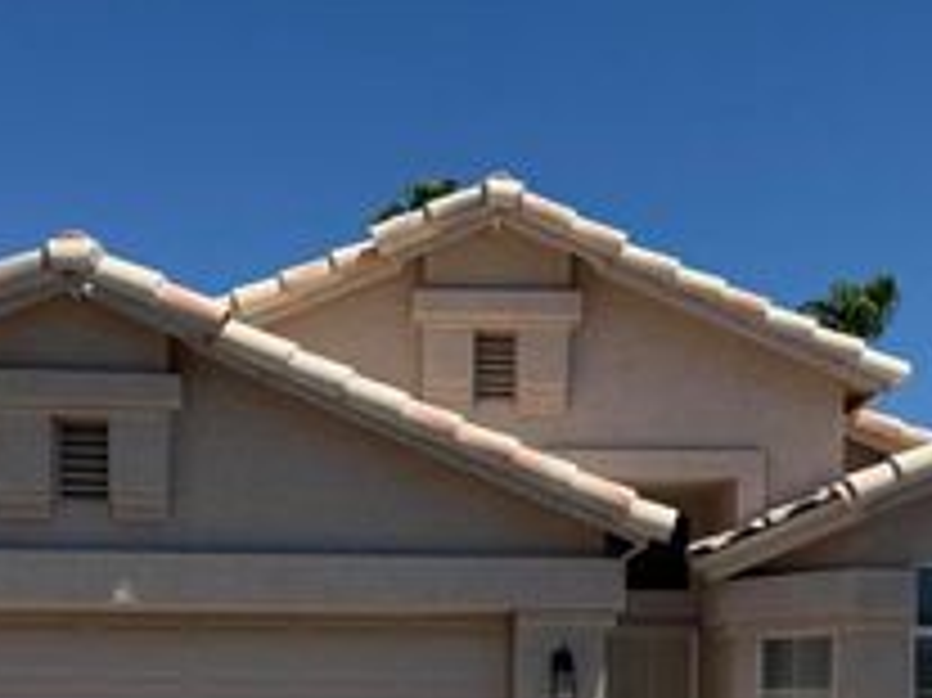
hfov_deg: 33.2
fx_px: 1561
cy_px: 678
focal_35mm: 58
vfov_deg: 24.2
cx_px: 441
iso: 80
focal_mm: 6.76
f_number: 1.78
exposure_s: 1/6711
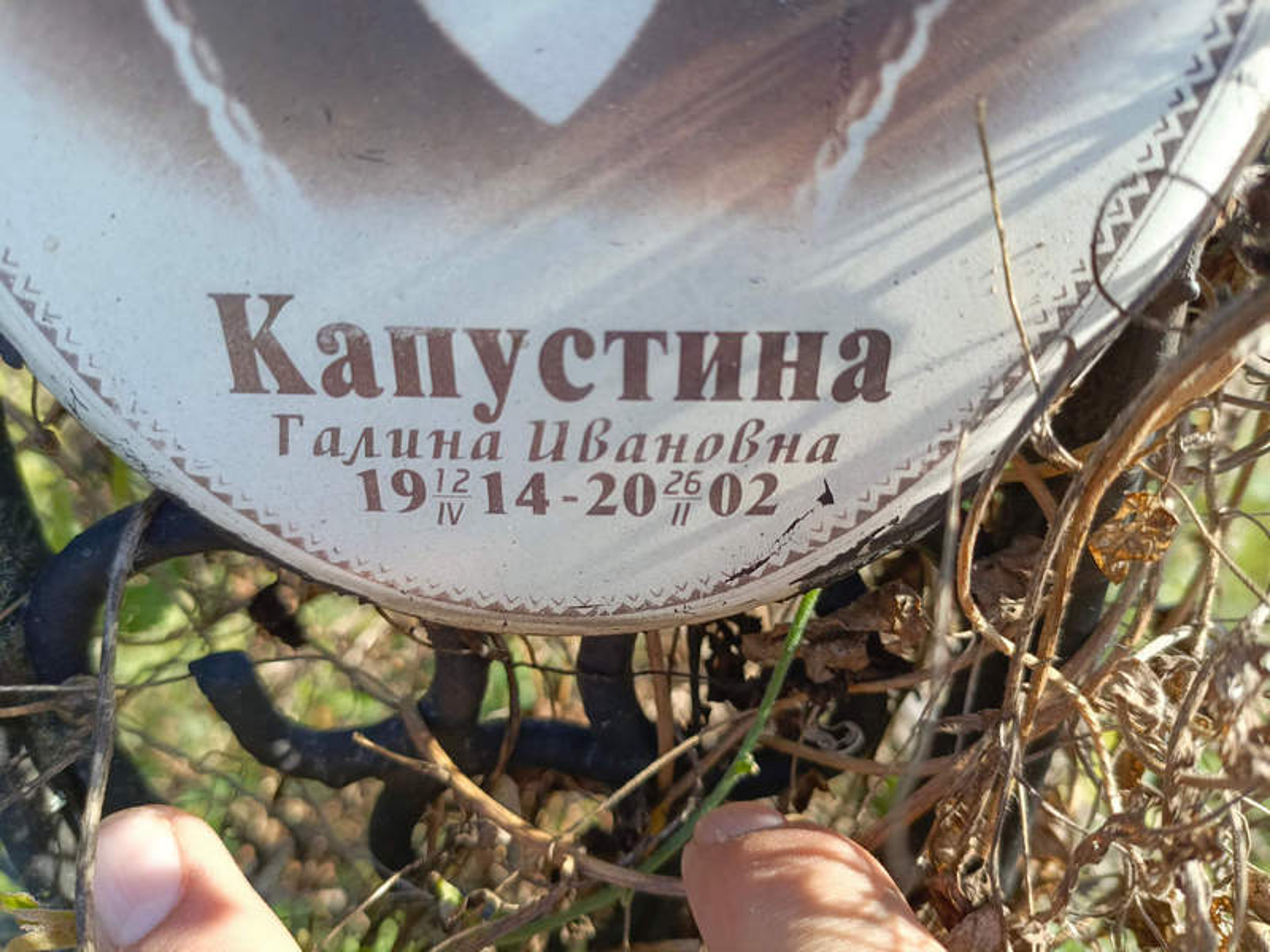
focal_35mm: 25
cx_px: 635
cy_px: 476
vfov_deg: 54.9
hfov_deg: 69.4
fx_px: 917
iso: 110
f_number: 1.69
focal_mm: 4.76
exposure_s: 1/248
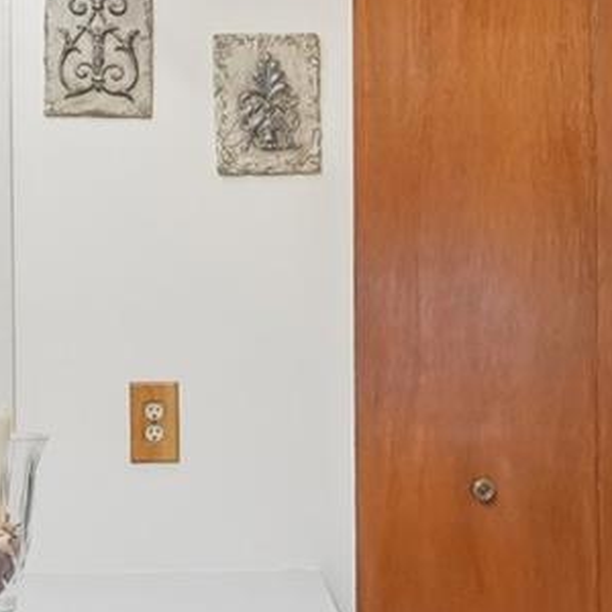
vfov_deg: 25.3
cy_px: 337
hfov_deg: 25.4
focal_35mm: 68
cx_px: 288
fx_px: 1360
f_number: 8
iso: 800
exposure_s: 1/8
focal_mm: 10
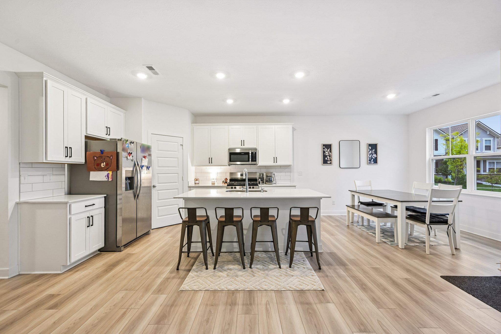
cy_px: 167
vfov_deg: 81.2
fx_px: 195
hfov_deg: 104.3
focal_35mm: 14
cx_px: 250
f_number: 8
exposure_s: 1/10
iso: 400
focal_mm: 14
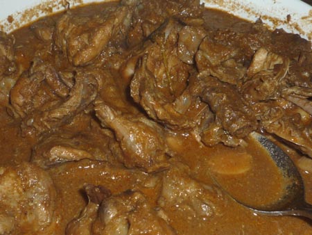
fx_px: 424
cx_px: 156
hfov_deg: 40.4
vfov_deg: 30.9
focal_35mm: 47
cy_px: 118
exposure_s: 1/30
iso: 100
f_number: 4
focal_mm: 4.7
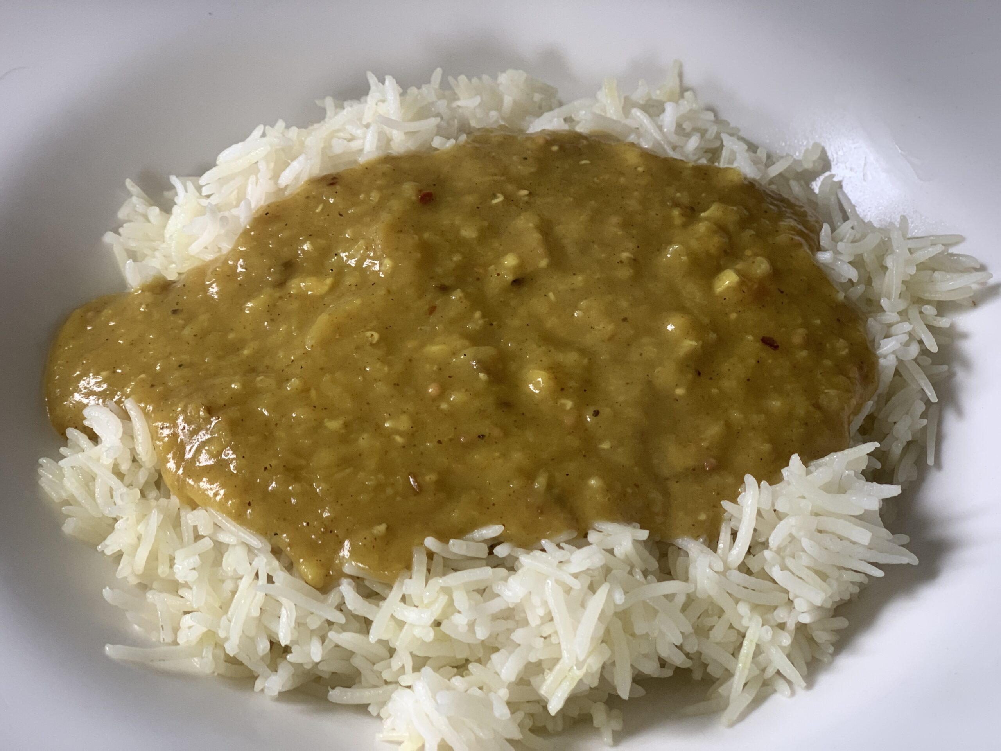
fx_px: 1504
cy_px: 376
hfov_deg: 36.8
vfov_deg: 28.0
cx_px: 500
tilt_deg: -49.5
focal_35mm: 52
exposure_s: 1/62
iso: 125
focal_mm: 6
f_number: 2.4
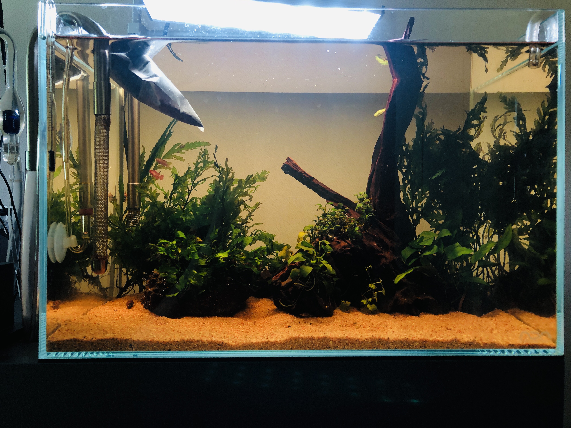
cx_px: 286
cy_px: 214
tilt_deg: +0.0
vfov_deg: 49.7
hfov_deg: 63.4
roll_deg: -0.4
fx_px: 462
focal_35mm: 28
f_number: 1.8
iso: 40
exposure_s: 1/33
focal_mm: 3.99
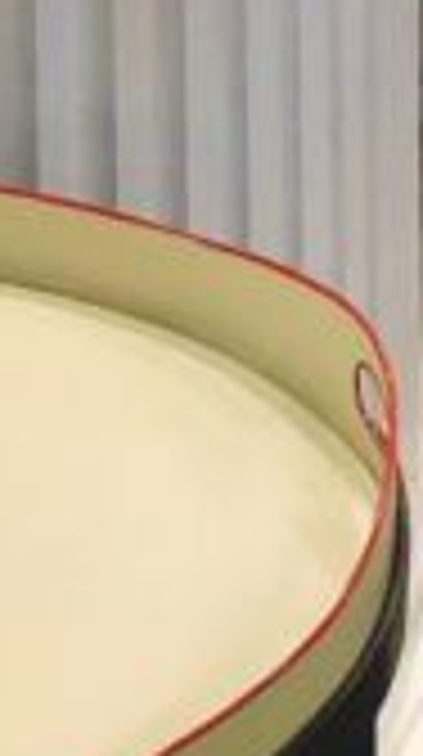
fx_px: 3724
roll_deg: +0.5
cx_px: 279
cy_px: -1498
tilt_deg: -3.1
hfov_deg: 6.5
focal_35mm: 186
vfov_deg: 9.3
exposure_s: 1/24
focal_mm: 3.99
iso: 40
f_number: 1.8
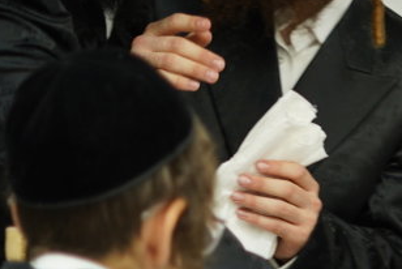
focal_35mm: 227
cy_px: 335
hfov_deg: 8.6
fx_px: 2537
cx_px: 762
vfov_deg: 6.0
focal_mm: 50
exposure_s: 1/125
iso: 200
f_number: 1.8
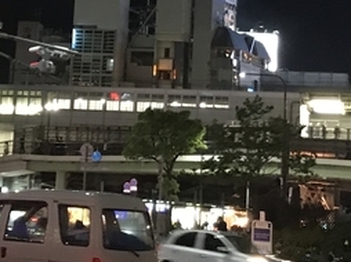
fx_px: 1145
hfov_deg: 17.2
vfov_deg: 12.9
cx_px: 44
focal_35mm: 113
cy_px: -21
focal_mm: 3.99
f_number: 1.8
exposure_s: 1/9
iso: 100
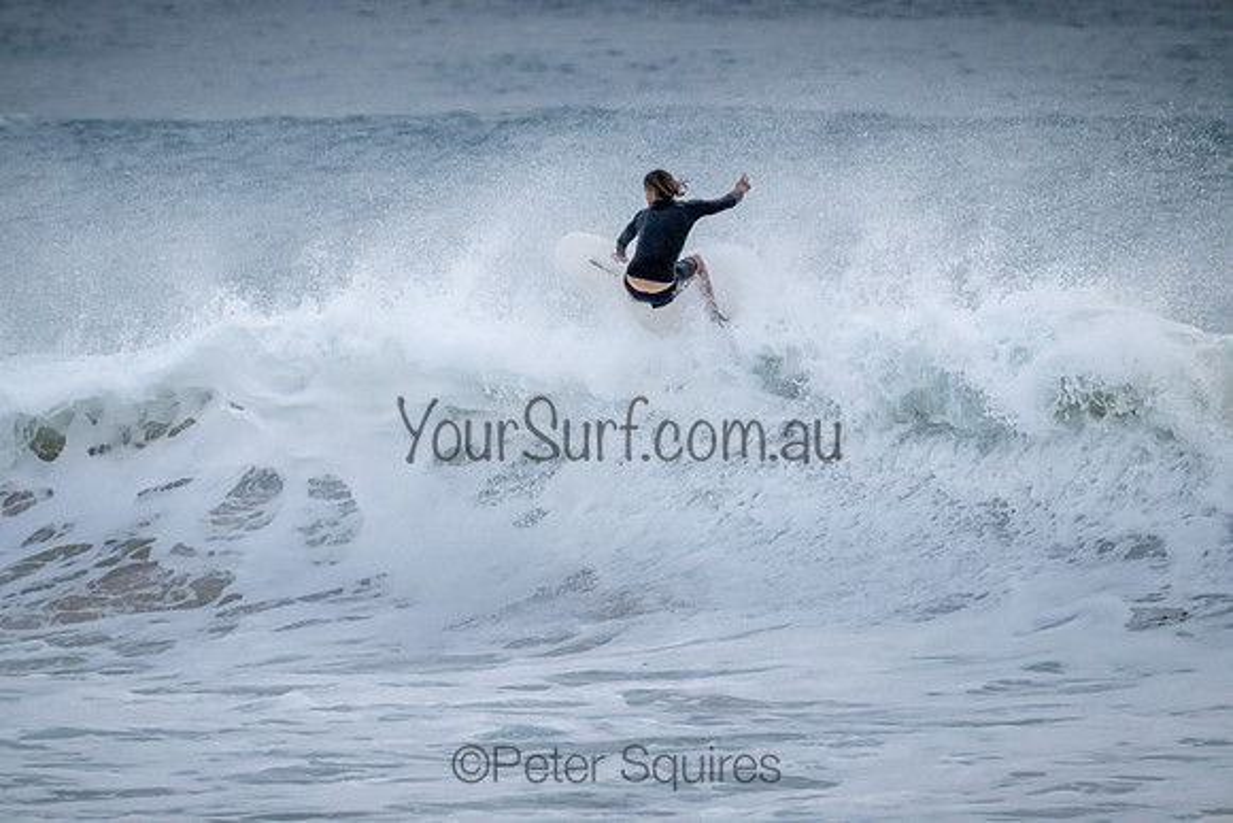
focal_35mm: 800
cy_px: 412
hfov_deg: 2.6
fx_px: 27405
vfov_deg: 1.7
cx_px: 616
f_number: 11
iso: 10000
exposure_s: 1/2000
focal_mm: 800
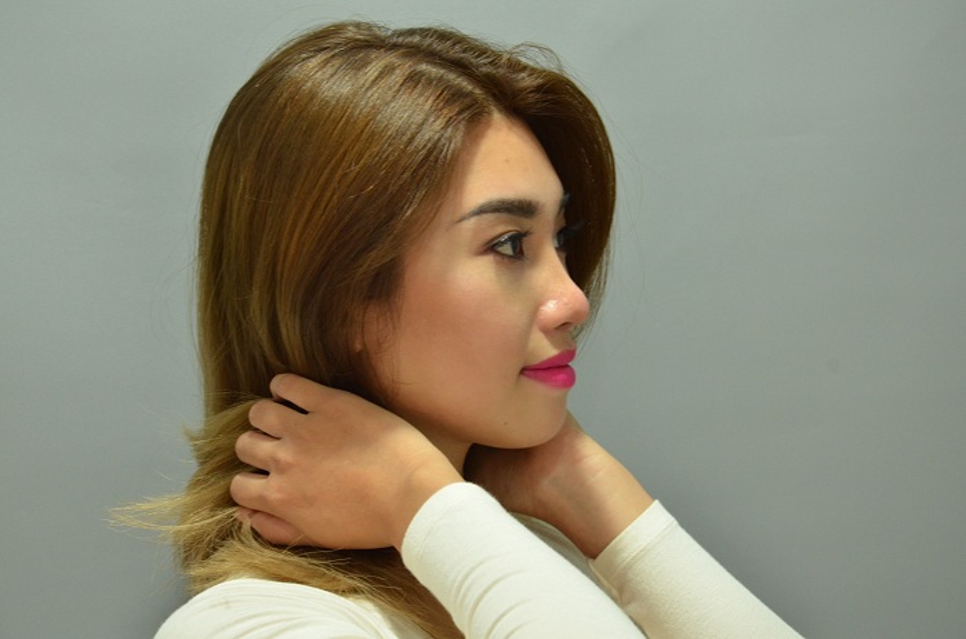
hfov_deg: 20.7
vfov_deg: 13.7
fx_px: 2650
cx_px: 483
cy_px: 320
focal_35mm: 99
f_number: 8
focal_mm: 66
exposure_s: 1/15
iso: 1250
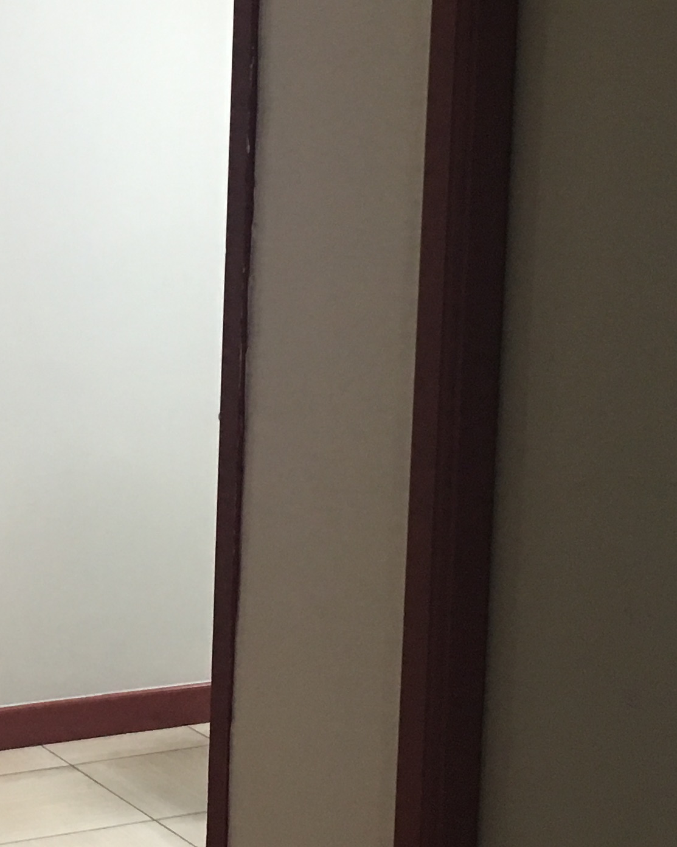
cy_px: 316
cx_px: 190
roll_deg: -2.6
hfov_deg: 18.6
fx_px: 2054
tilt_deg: -5.1
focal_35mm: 82
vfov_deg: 23.2
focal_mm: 4.15
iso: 80
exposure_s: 1/17
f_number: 2.2
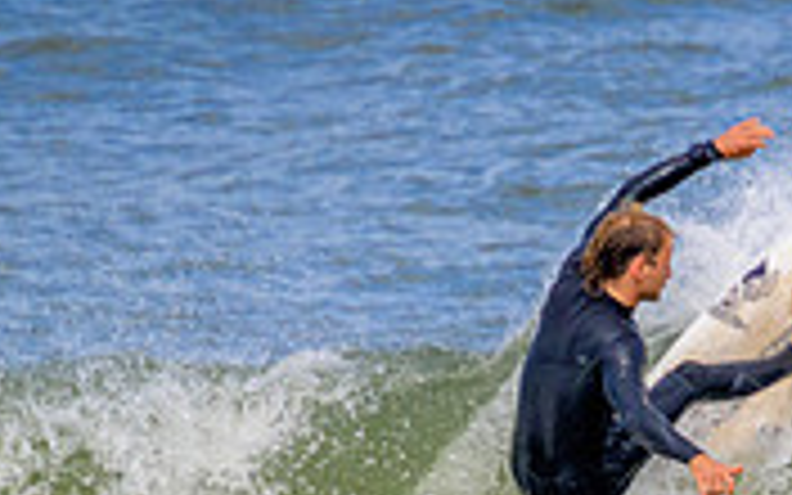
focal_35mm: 2693
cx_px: 873
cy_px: 578
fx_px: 58127
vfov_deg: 0.5
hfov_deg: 0.8
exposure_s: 1/2000
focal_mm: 800
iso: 900
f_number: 11
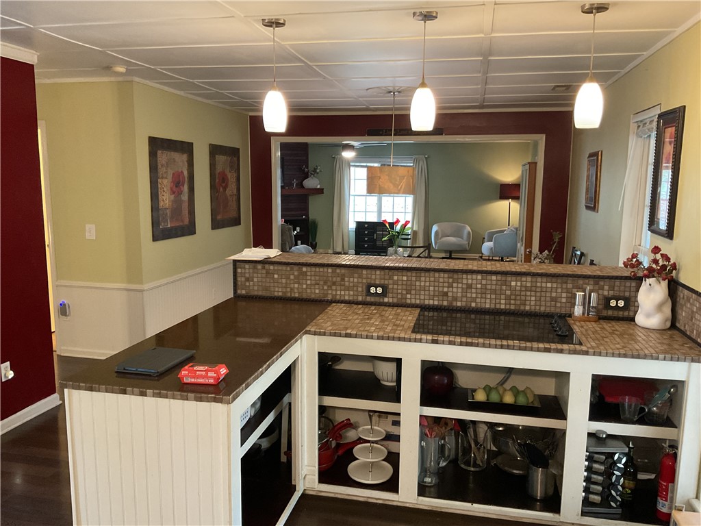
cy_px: 263
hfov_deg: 61.7
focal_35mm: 29
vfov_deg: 48.2
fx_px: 587
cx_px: 350
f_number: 1.8
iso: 320
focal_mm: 3
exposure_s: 1/40
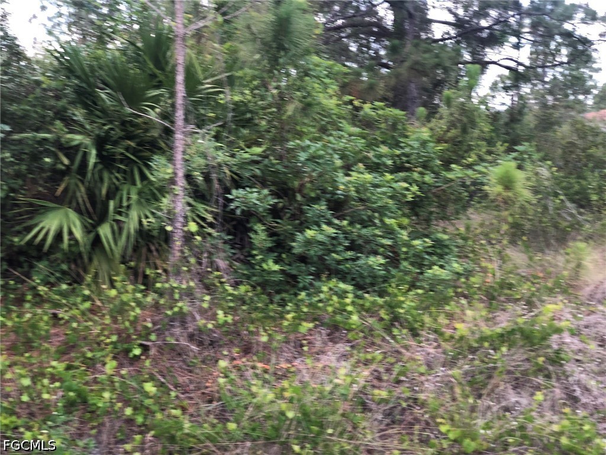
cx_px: 303
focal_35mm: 57
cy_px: 228
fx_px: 998
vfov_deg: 25.7
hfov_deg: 33.8
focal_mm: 6.6
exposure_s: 1/60
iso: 25
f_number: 2.8
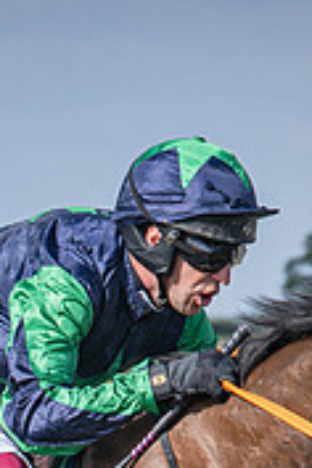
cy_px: 671
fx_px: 6071
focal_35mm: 467
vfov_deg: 4.4
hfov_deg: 2.9
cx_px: 167
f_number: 4.5
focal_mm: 70
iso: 200
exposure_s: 1/1600
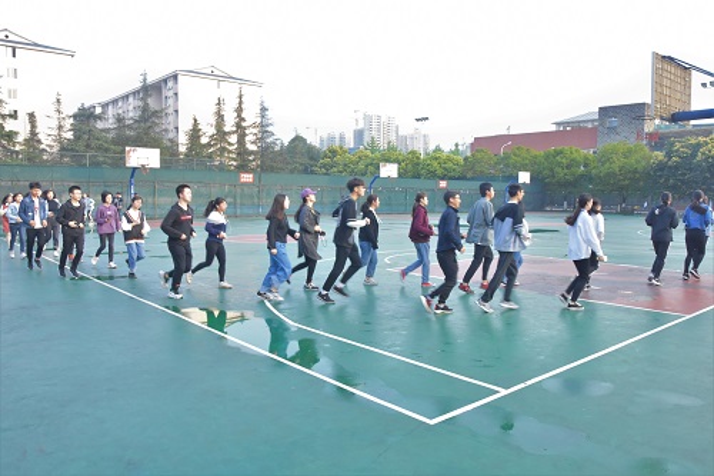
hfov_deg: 67.4
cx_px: 357
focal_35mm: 27
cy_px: 238
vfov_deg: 47.9
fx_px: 535
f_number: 8
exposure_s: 1/80
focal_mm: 18
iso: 1000
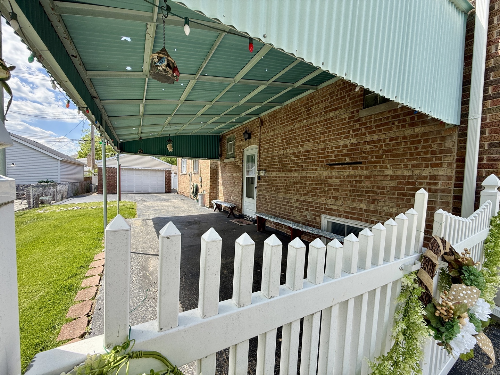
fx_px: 202
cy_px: 188
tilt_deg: -2.0
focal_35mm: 14
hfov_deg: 102.1
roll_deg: -2.0
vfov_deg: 85.7
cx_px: 250
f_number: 2.2
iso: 50
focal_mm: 2.22
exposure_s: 1/416
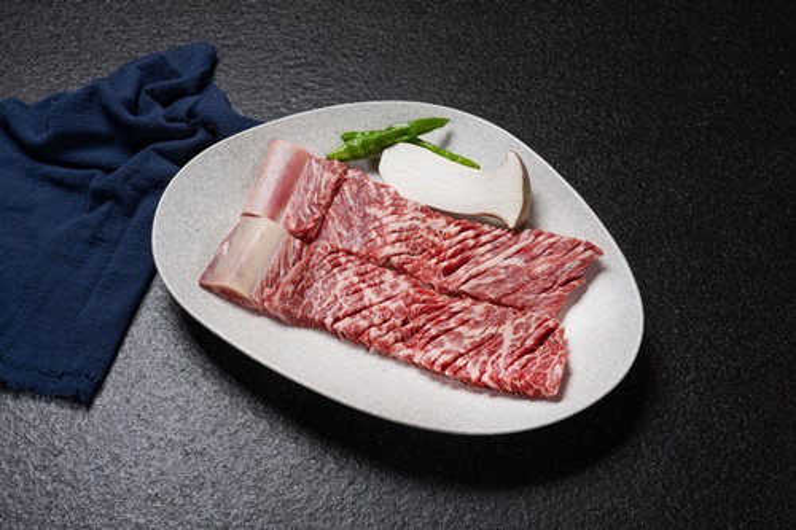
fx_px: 796
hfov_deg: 53.1
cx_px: 398
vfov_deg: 36.8
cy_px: 265
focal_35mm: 36
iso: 200
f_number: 13
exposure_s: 1/160
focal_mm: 36
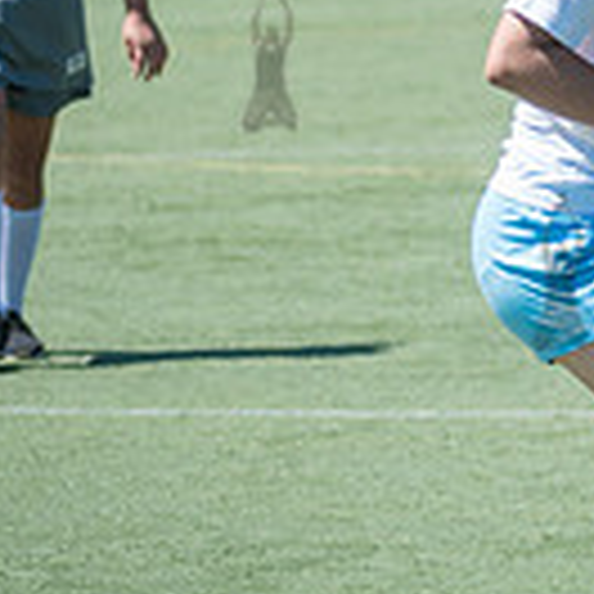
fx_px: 9455
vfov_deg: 3.6
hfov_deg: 3.5
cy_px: 32
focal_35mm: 487
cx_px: 1537
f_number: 4
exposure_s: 1/1250
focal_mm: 100
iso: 200
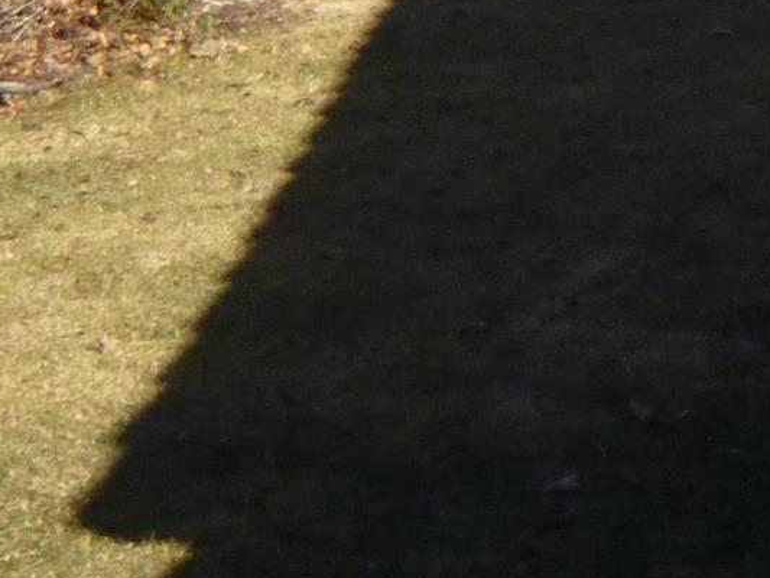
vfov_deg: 8.2
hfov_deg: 11.6
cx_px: 925
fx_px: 3716
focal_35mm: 167
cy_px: -780
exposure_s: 1/400
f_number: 4.1
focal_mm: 5.2
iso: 100
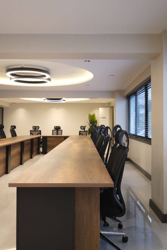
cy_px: 125
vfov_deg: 53.1
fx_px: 250
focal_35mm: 36
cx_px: 84
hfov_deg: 36.9
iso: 1600
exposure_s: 1/120
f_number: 4
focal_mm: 24
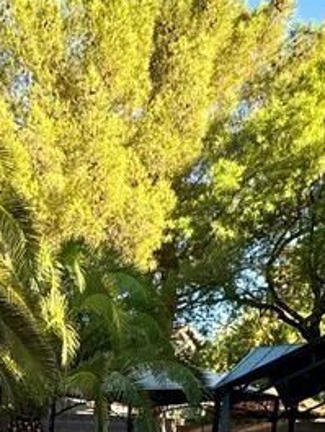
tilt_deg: -13.2
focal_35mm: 54
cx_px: -24
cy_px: 592
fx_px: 675
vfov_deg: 27.9
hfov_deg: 25.3
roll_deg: +0.6
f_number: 2.2
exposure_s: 1/143
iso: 40
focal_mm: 2.22
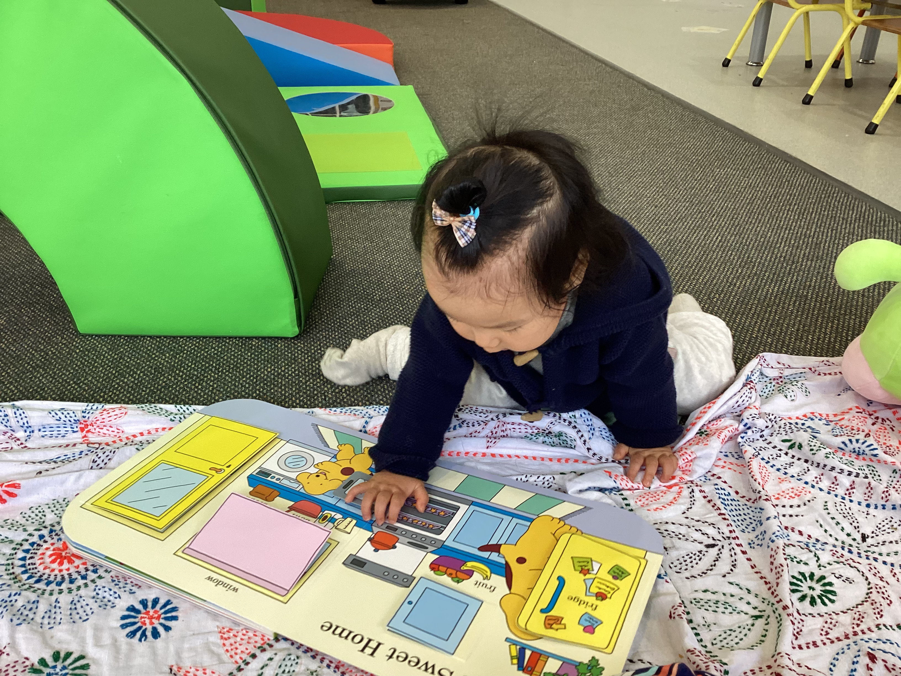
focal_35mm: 31
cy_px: 338
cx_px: 450
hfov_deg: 58.4
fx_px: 807
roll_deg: +0.5
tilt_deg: -28.9
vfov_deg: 45.4
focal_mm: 3.3
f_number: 2.4
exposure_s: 1/50
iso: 100
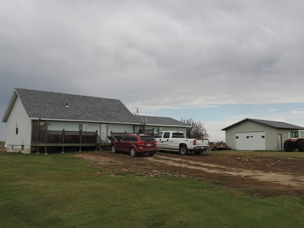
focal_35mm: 35
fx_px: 307
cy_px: 118
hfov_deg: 52.6
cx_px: 159
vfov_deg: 40.7
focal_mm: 5.8
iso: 100
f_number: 3.2
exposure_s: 1/800
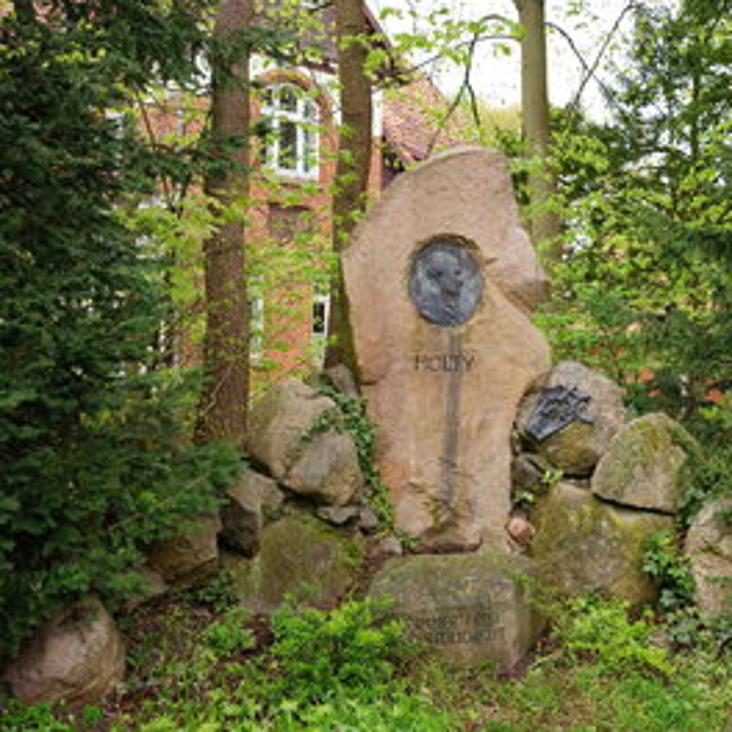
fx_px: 1077
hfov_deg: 37.0
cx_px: 505
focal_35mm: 45
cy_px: 365
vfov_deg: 37.6
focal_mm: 35
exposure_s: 1/60
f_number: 5.6
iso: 100
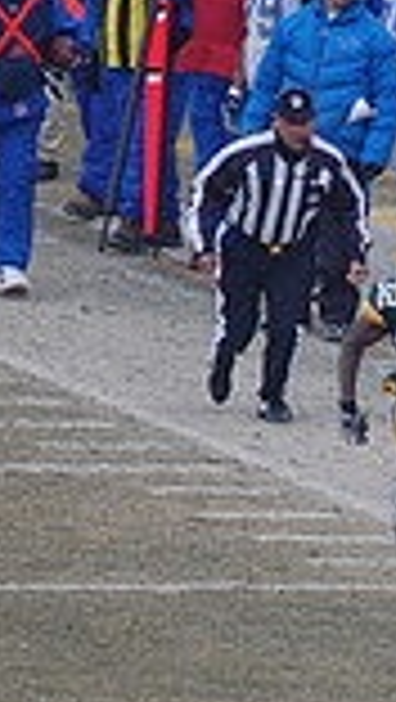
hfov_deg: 1.0
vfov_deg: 1.9
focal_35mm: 1167
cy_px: 410
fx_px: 21738
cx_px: 418
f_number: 5.6
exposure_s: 1/500
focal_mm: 200
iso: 400
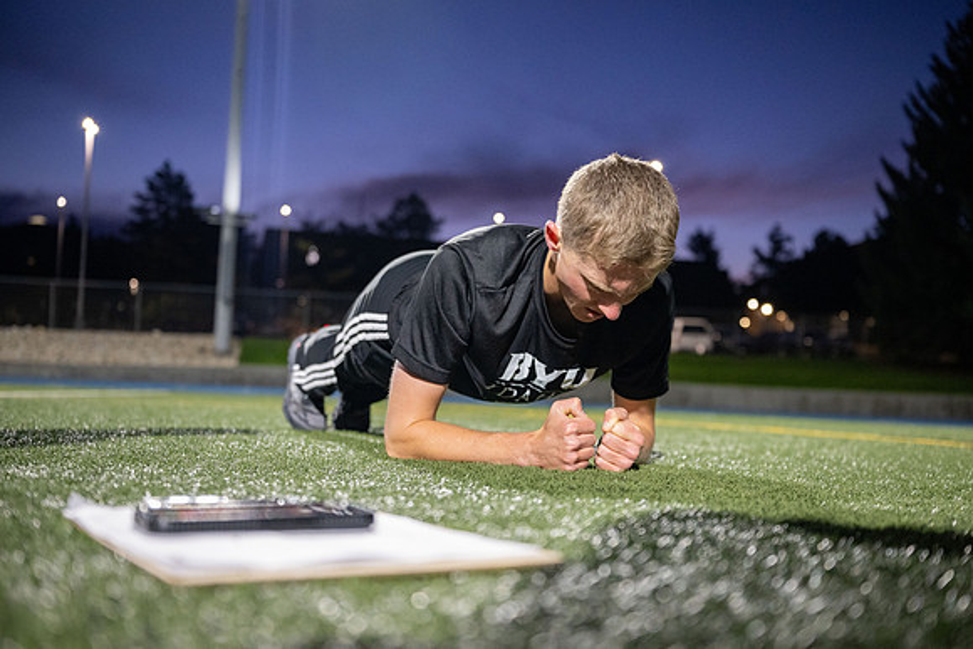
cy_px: 332
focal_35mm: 41
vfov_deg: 32.8
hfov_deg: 47.5
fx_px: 1104
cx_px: 509
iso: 2000
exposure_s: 1/200
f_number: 2.8
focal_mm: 37
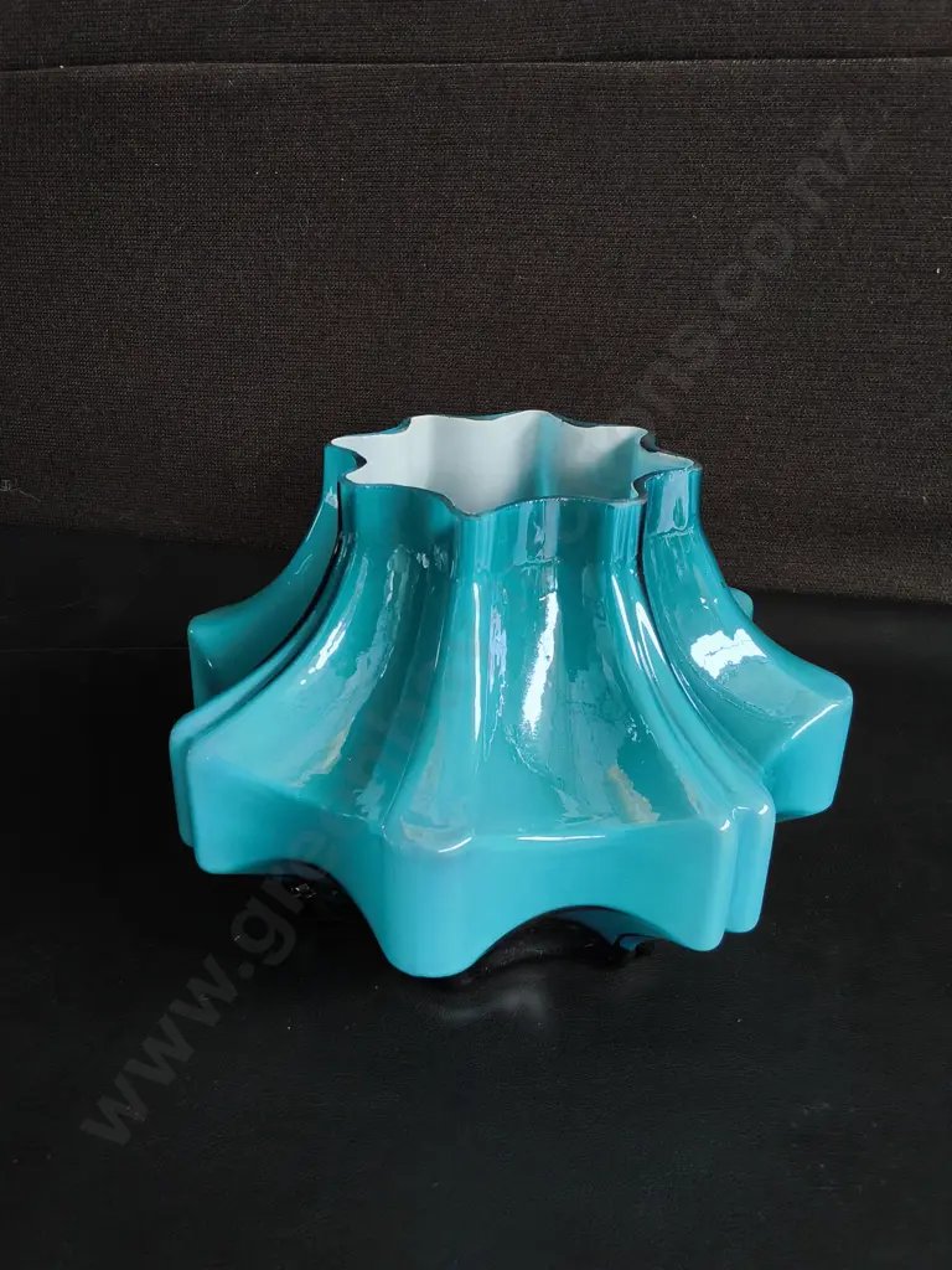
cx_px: 476
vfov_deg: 65.3
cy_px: 635
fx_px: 990
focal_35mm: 27
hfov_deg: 51.4
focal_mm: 2.87
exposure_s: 1/100
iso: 64
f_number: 2
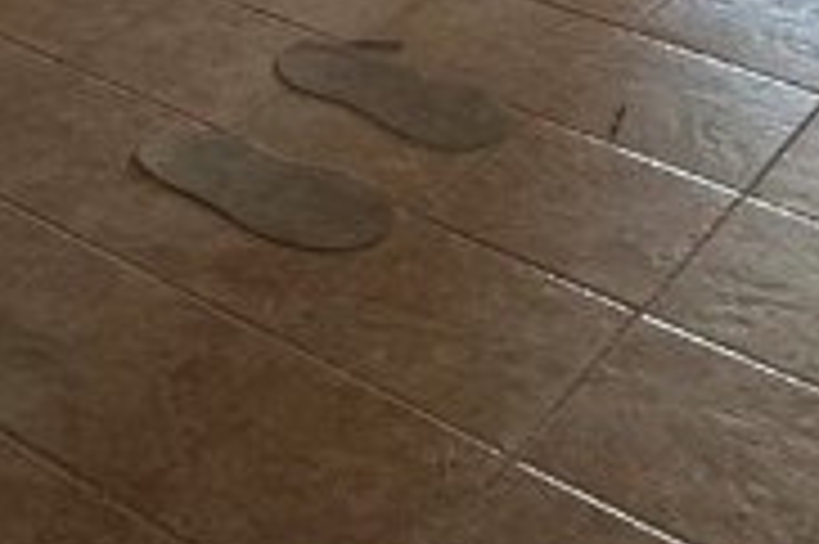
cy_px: -396
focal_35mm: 82
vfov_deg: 14.8
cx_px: 212
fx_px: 1864
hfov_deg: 24.5
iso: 320
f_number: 2.2
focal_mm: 2.22
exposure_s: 1/63
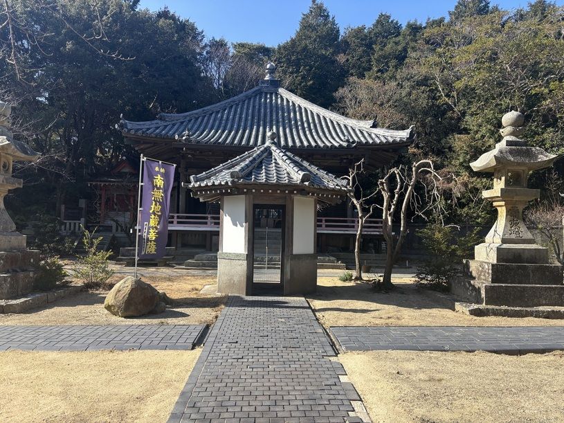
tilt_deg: +2.9
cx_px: 282
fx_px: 424
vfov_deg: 53.1
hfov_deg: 67.3
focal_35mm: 26
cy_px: 212
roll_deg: -0.7
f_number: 1.6
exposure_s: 1/1205
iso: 50
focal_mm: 5.96
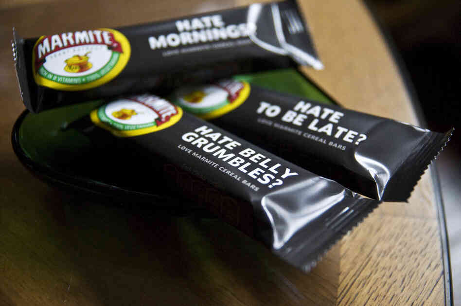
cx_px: 230
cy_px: 153
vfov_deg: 25.0
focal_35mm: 54
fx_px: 690
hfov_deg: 36.9
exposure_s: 1/200
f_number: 2.8
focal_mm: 36
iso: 1600
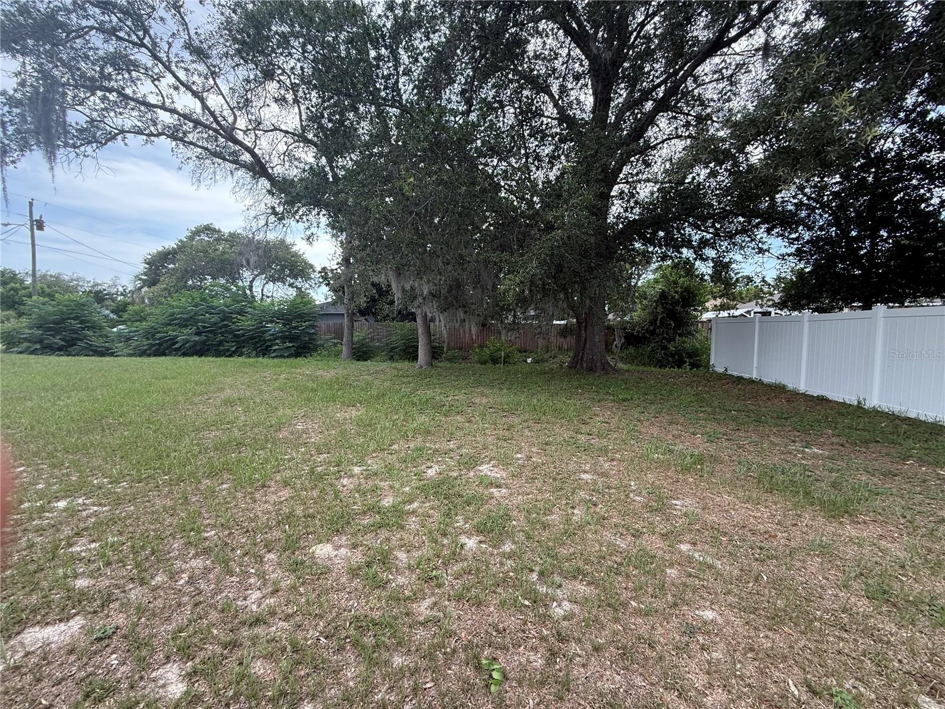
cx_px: 472
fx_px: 382
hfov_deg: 102.1
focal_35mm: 14
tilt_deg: -0.7
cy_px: 354
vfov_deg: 85.7
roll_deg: -1.2
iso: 64
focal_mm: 2.22
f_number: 2.2
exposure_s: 1/355
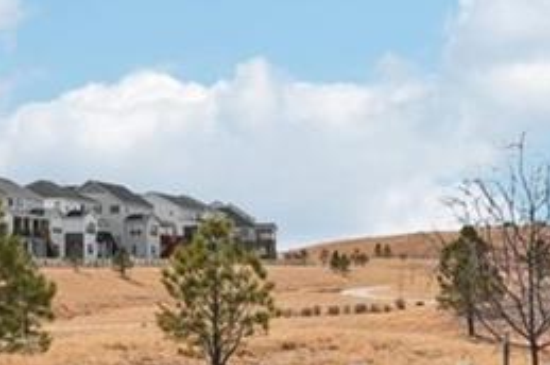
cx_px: 221
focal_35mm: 102
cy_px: 244
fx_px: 1558
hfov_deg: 20.0
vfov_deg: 13.4
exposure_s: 1/1000
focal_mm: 11
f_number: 8
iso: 100
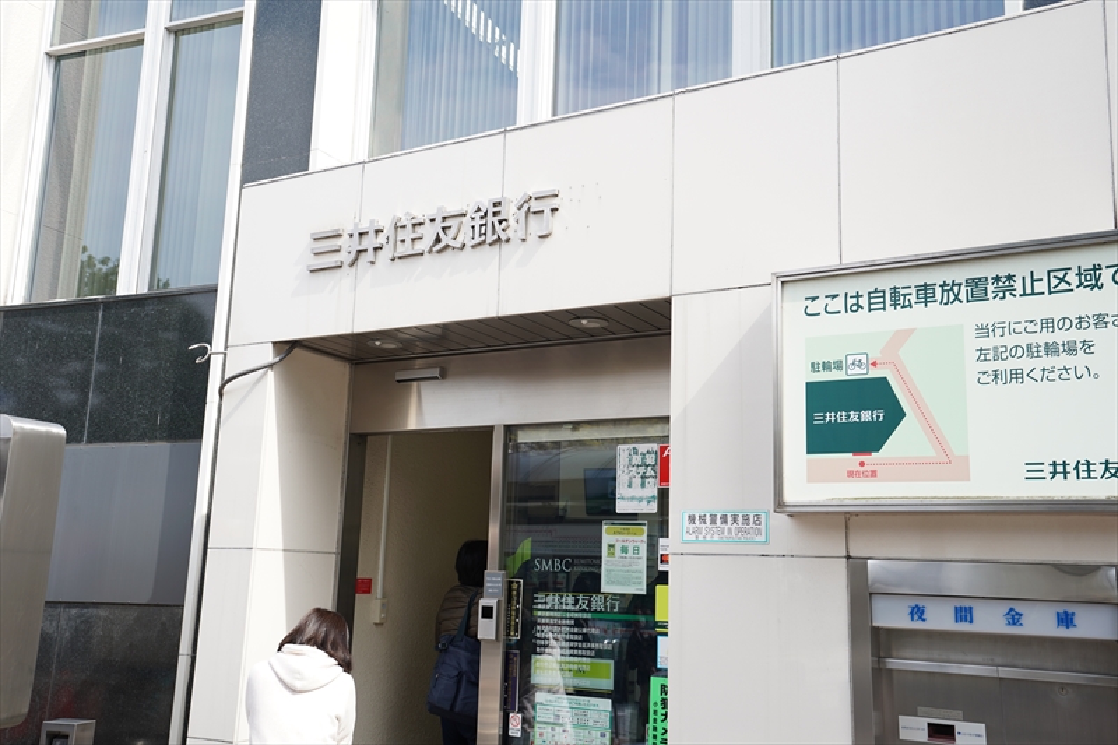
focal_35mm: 35
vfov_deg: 37.8
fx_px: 1087
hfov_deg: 54.4
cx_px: 559
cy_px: 372
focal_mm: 35
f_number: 4.5
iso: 100
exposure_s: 1/200
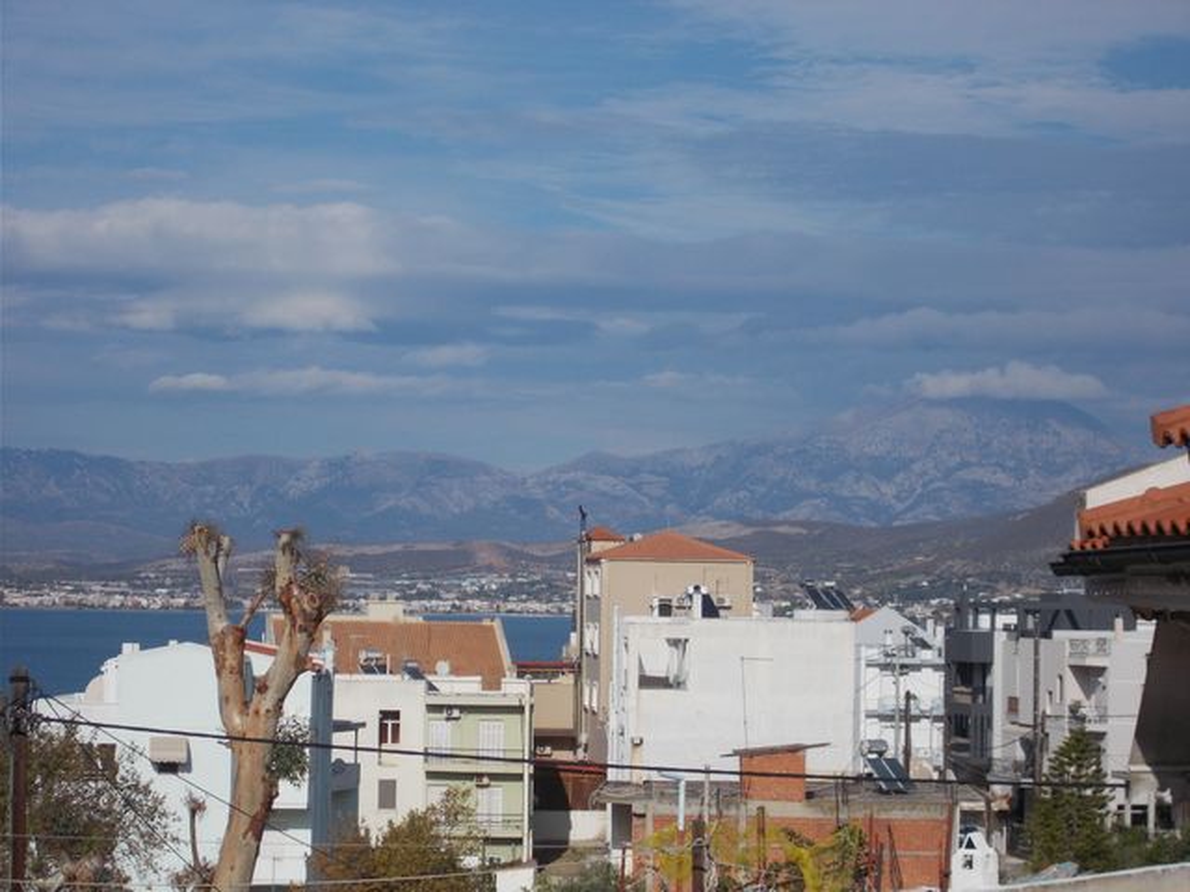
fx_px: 3885
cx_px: 595
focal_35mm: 113
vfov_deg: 13.1
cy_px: 446
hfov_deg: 17.4
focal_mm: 20.1
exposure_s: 1/125
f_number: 15.5
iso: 80
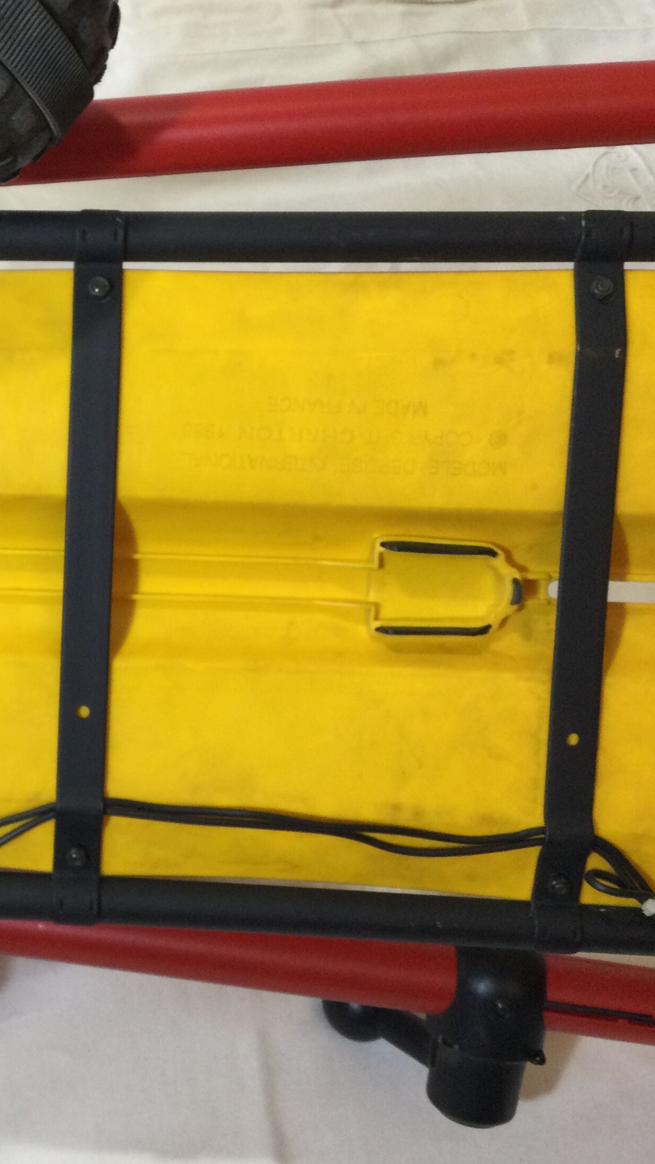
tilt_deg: -52.9
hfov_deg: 23.2
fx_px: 1544
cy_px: 573
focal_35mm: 50
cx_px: 35
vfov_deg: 41.3
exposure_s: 1/33
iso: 64
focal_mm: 3.3
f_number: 2.4
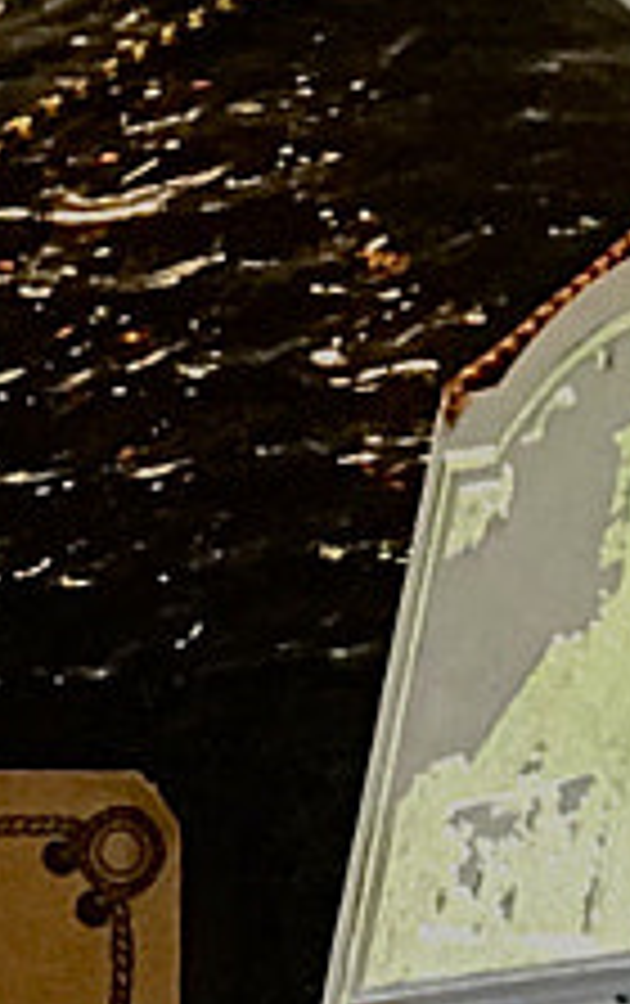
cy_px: 777
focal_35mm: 433
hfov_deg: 3.0
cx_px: -387
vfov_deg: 4.8
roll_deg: +4.2
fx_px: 11857
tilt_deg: +1.0
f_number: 2.8
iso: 320
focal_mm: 6.6
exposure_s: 1/60
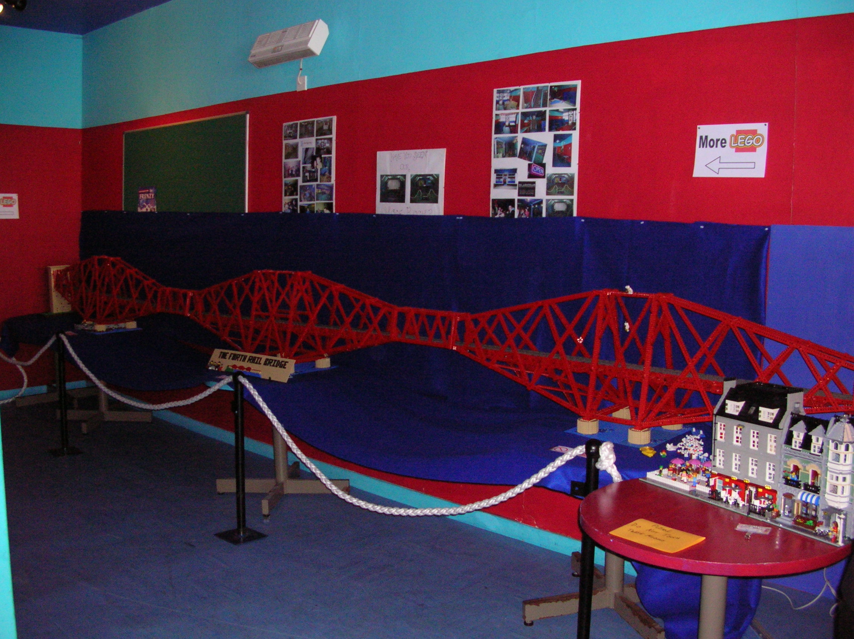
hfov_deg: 52.7
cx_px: 427
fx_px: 863
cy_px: 320
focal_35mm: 35
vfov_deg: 40.6
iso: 200
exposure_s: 1/60.1
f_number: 2.8
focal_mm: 5.8
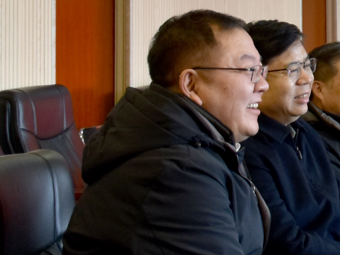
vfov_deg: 8.4
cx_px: 759
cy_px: -95
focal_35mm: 174
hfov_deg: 10.2
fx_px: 1709
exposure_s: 1/60
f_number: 4
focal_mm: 24
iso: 280
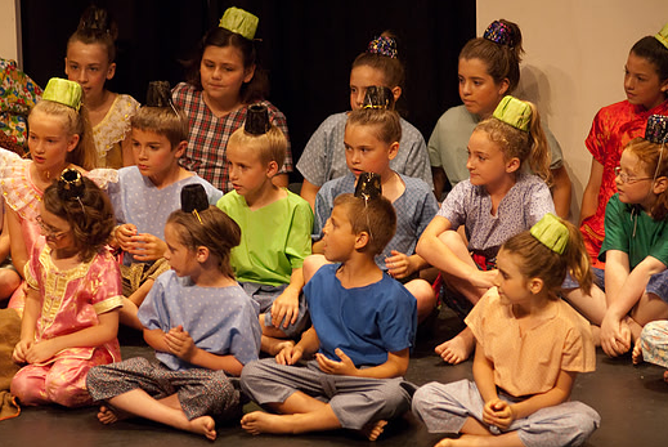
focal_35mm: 285
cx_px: 317
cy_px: 216
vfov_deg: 4.8
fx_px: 5293
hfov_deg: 7.2
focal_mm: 170
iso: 1000
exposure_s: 1/160
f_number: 2.8
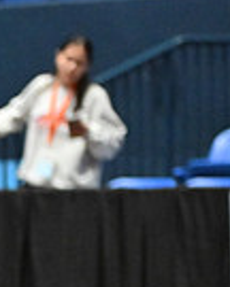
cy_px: 303
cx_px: -362
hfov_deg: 3.4
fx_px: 3855
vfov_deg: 4.3
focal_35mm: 453
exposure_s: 1/1250
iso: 6400
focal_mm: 112
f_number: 2.8
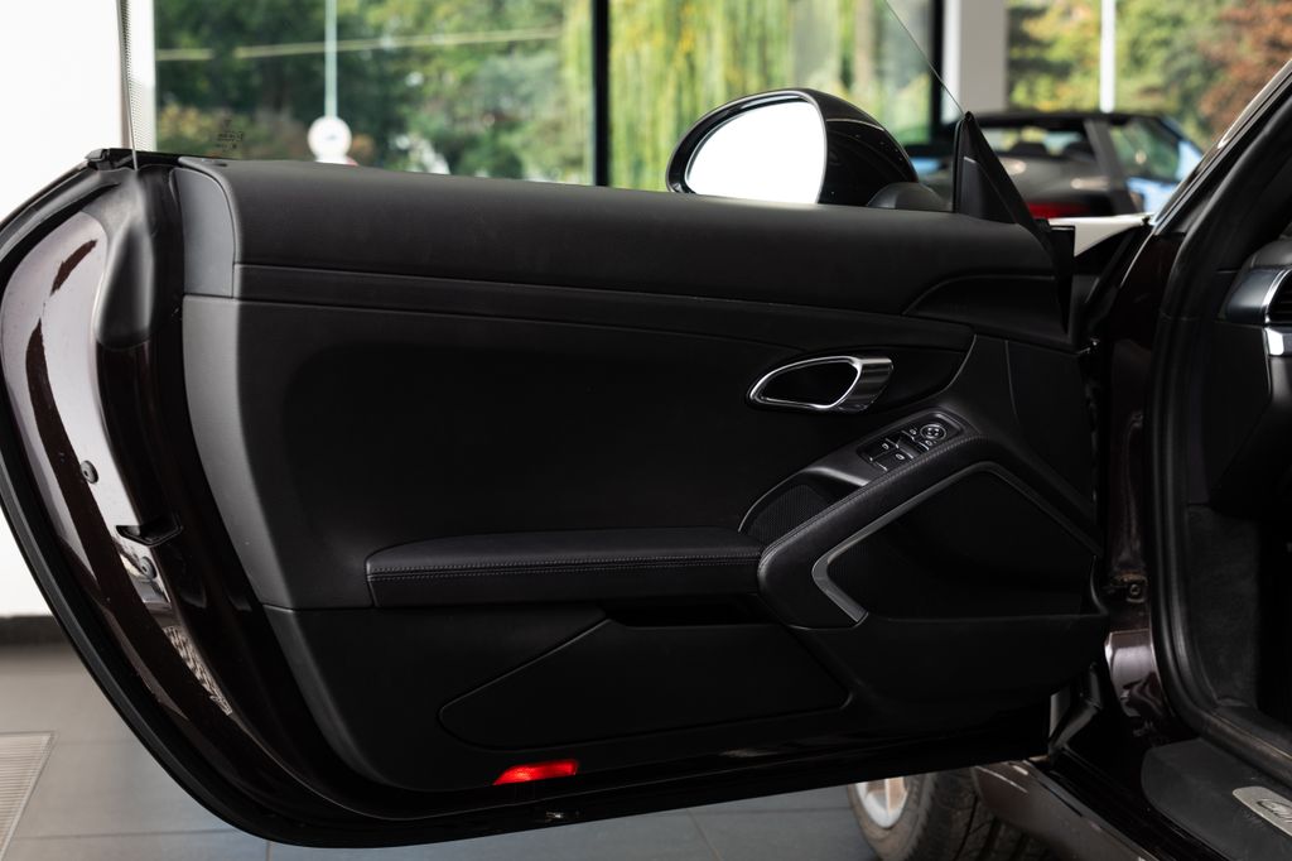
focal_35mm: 65
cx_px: 696
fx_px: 2348
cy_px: 466
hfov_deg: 30.8
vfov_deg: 20.8
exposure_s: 1/50
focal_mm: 56
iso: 160
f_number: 5
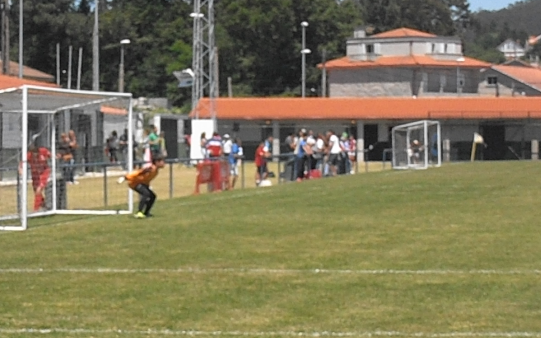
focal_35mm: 144
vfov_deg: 9.1
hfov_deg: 14.5
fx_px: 2123
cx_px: 228
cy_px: 169
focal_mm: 19.64
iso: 400
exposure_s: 1/400
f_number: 14
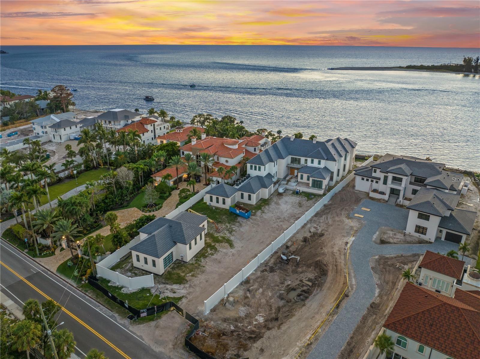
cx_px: 240
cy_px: 180
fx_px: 332
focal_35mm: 24
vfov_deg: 56.7
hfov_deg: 71.6
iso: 100
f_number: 2.8
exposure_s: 1/30
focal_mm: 12.29
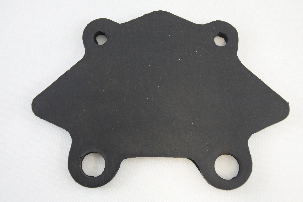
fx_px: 522
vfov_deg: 21.9
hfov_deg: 32.4
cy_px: 101
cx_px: 152
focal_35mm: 62
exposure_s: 1/60
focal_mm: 23.1
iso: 1000
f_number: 5
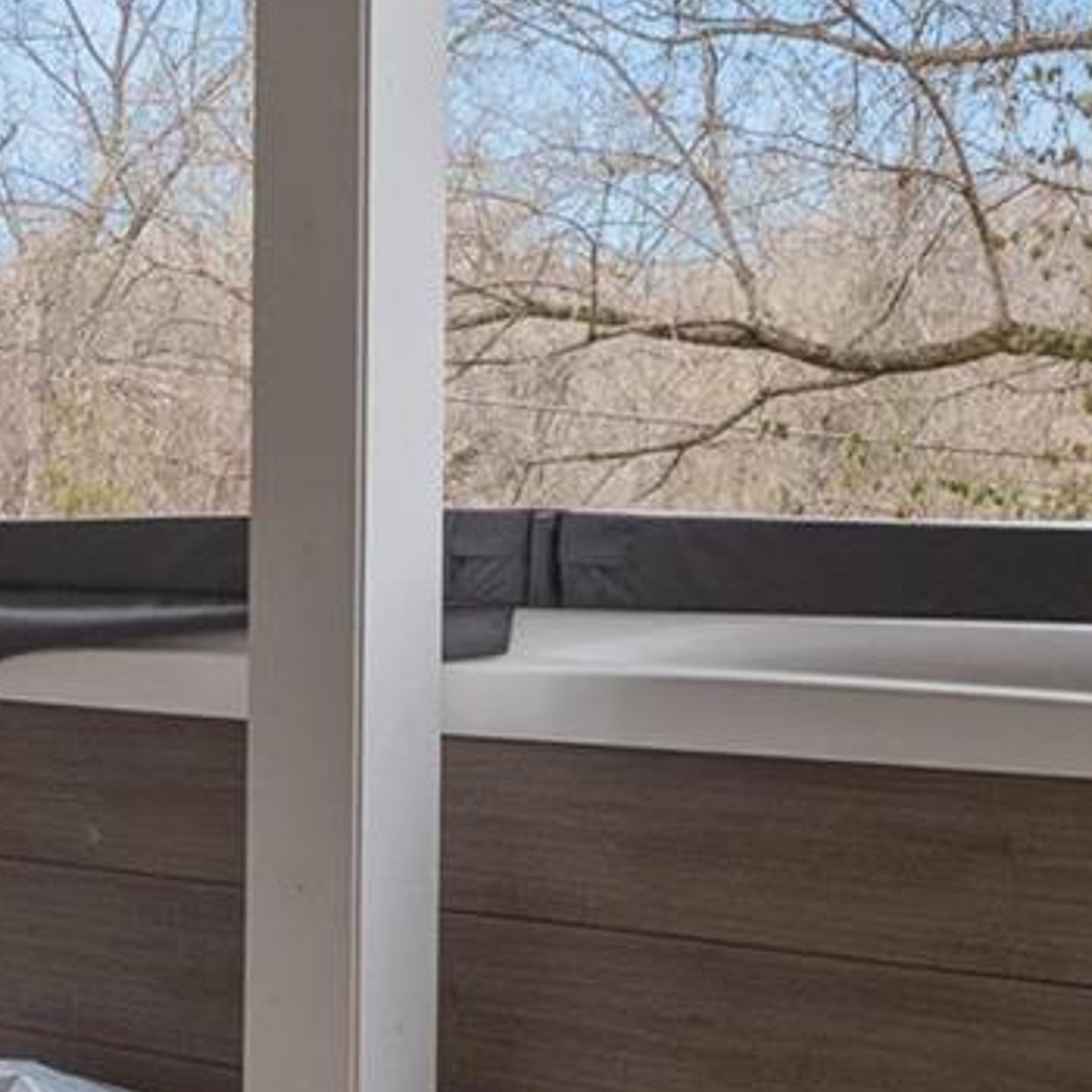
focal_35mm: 70
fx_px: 2498
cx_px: 78
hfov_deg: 23.9
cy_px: 446
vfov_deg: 24.6
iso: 400
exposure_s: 1/40
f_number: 8
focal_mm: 9
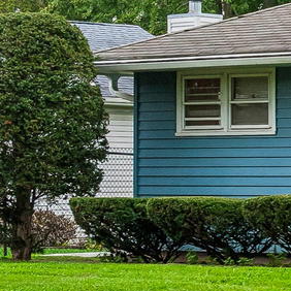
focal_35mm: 186
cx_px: 821
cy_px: 45
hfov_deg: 8.2
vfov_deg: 9.4
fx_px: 1769
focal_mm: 38
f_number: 8
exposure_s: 1/400
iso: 400
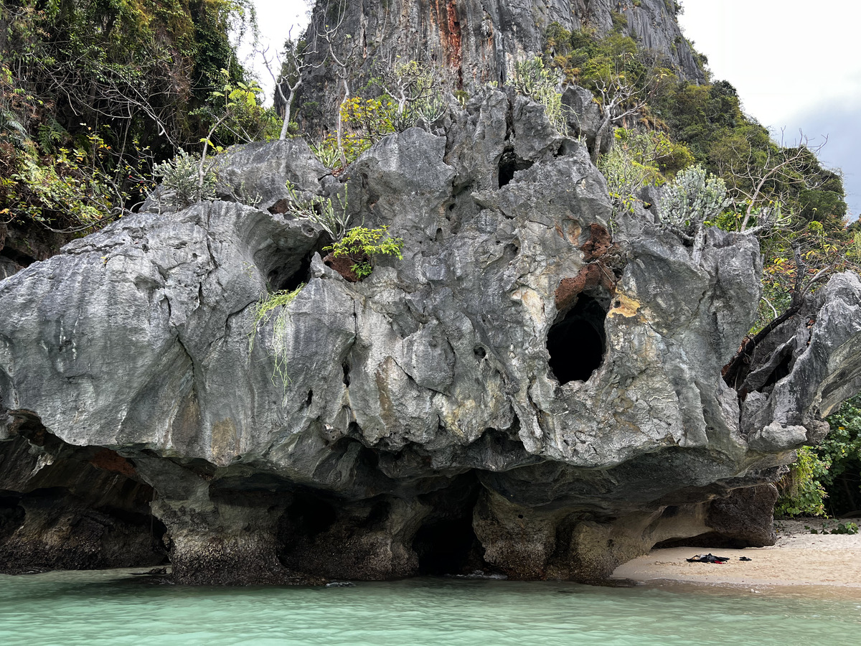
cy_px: 323
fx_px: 647
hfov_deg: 67.3
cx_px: 430
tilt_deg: +20.2
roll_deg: +0.0
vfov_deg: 53.1
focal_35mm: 26
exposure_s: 1/156
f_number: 1.5
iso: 40
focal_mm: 5.7
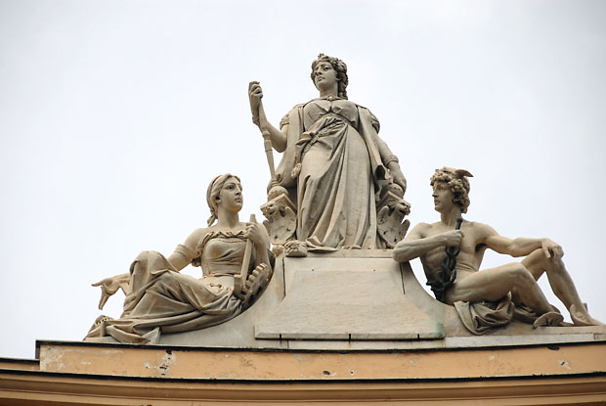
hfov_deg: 10.1
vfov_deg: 6.8
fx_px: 3413
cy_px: 203
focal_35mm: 202
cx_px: 303
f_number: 5.6
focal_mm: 135
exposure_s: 1/320
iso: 100
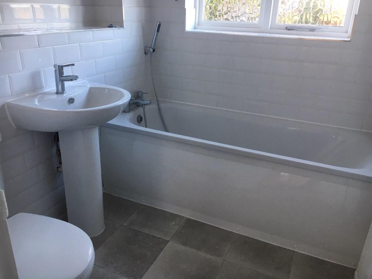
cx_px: 186
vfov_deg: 48.2
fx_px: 312
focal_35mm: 29
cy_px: 140
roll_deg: -1.9
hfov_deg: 61.7
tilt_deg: -22.8
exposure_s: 1/33
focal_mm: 4.15
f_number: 2.2
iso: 32
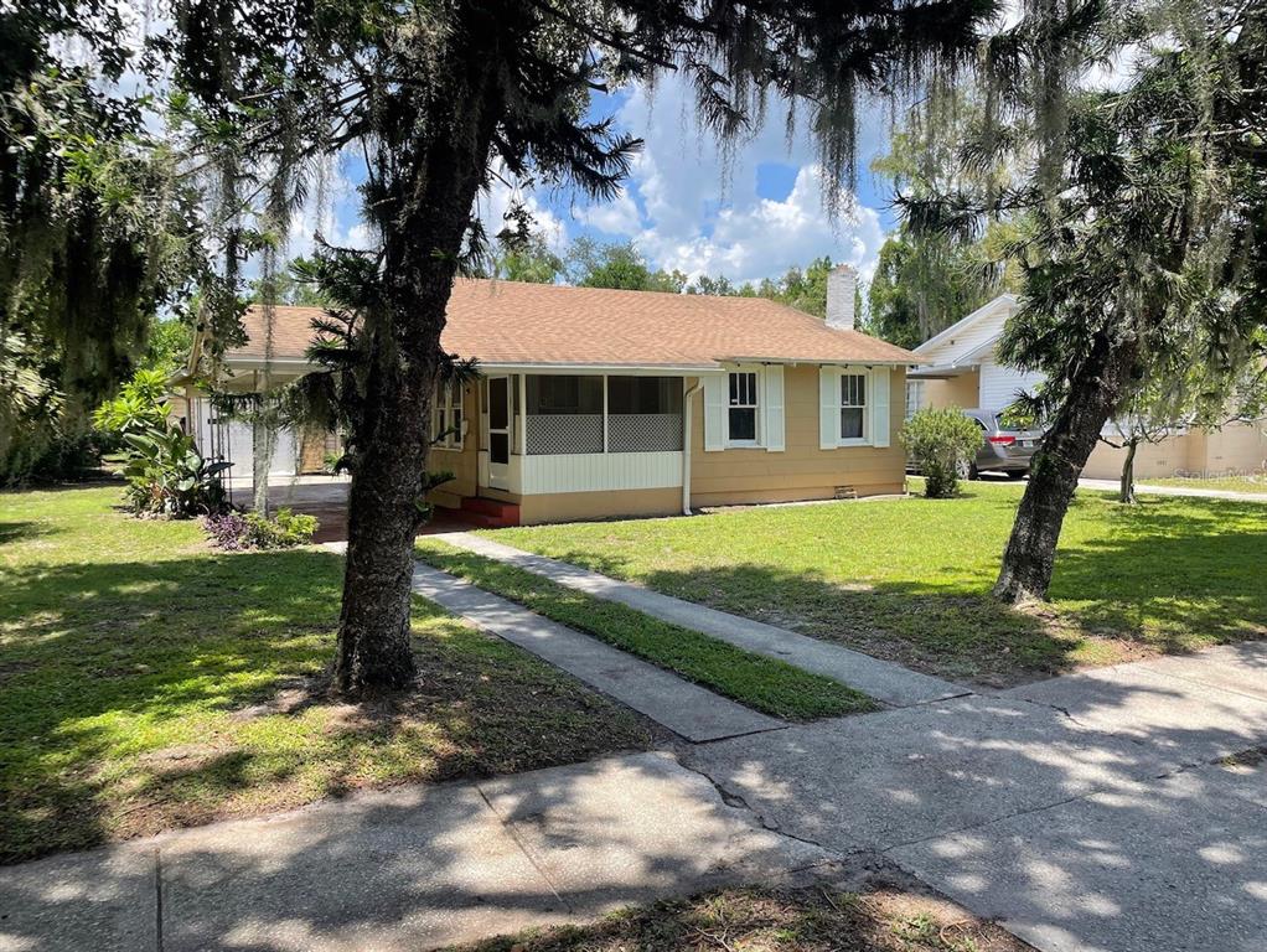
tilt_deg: -3.0
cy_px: 476
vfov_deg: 53.1
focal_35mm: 26
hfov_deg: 67.3
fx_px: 952
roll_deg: +0.5
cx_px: 634
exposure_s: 1/1689
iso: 32
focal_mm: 4.2
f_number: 1.6
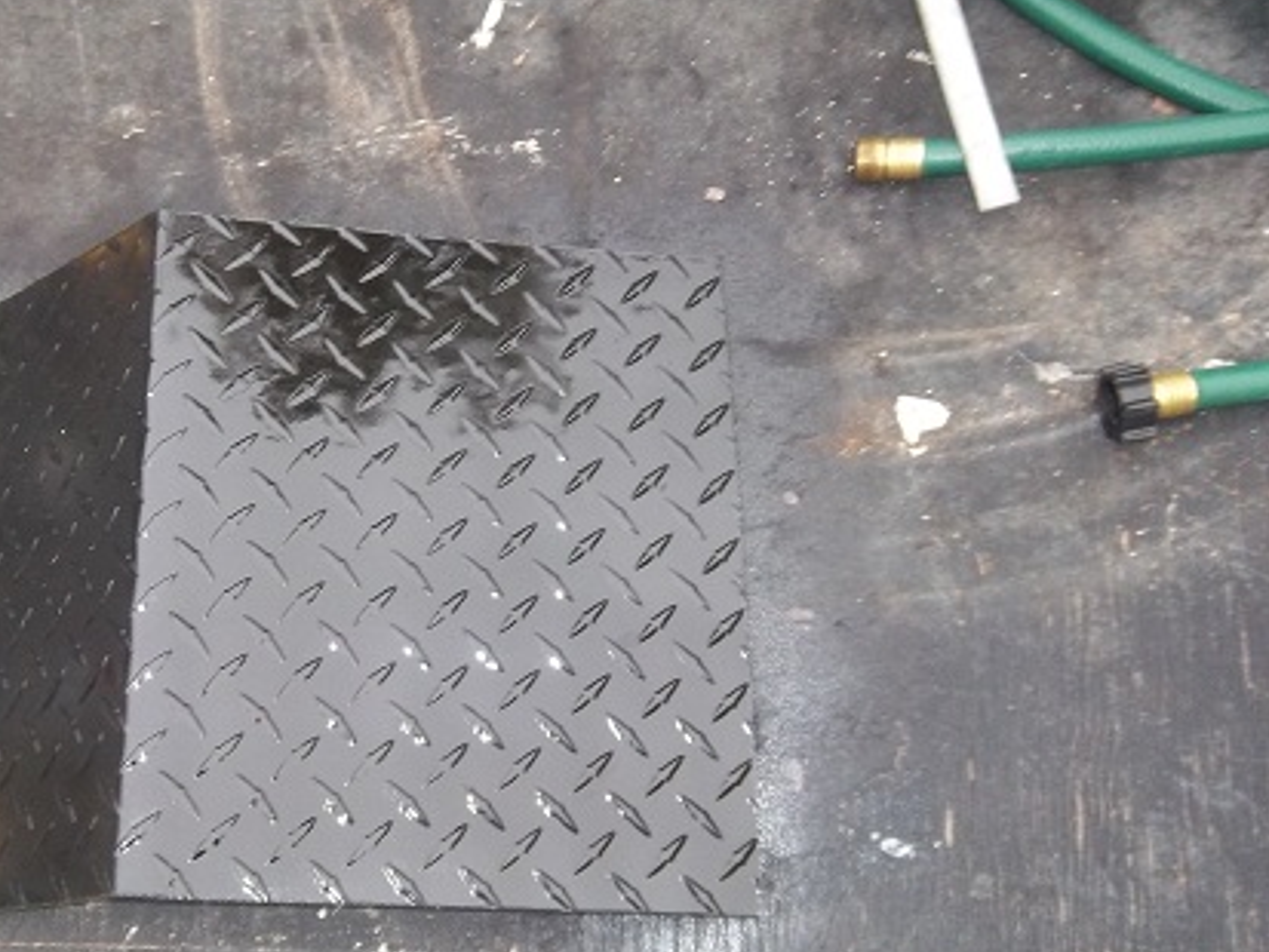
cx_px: 384
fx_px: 1540
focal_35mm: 42
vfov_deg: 34.3
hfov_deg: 43.9
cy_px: 524
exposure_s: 1/40
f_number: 3.5
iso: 160
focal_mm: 5.05
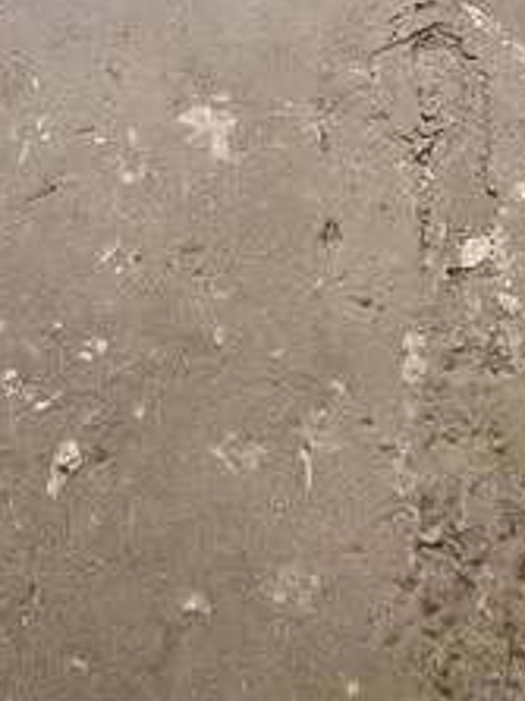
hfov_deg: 23.0
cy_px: -896
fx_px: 1275
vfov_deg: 16.3
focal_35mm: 63
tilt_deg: -1.9
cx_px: 132
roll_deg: -1.4
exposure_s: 1/392
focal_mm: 1.57
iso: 32
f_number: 1.8
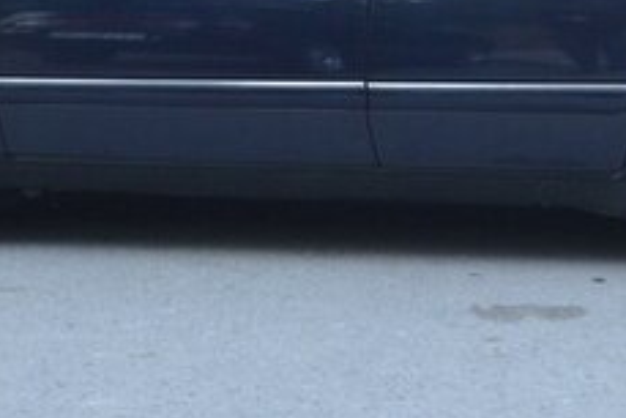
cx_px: 372
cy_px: -85
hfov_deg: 21.4
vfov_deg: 14.0
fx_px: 1653
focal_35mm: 95
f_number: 5.6
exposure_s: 1/30
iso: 500
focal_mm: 22
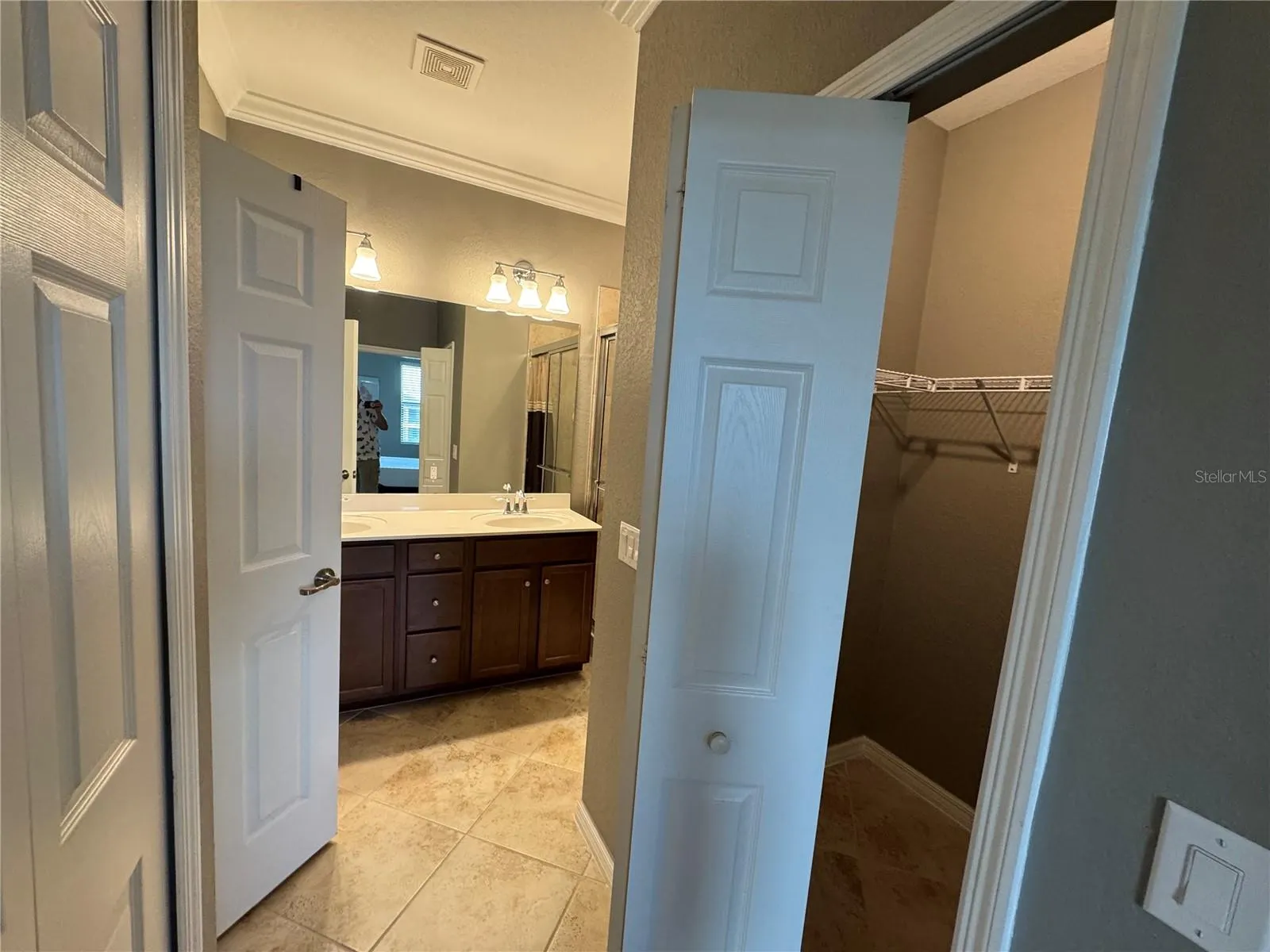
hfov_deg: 102.1
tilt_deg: -3.5
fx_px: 514
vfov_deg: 85.7
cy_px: 476
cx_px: 635
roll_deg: -3.8
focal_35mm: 14
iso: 250
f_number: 2.2
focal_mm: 2.22
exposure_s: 1/120
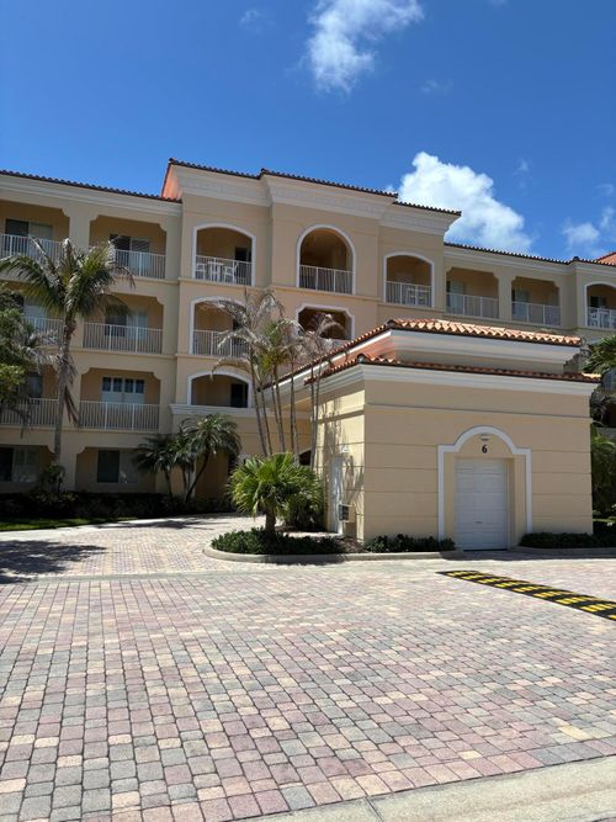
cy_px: 411
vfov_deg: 67.3
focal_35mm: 26
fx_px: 617
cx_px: 308
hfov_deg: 53.0
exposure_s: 1/4630
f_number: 1.6
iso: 50
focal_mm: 5.96
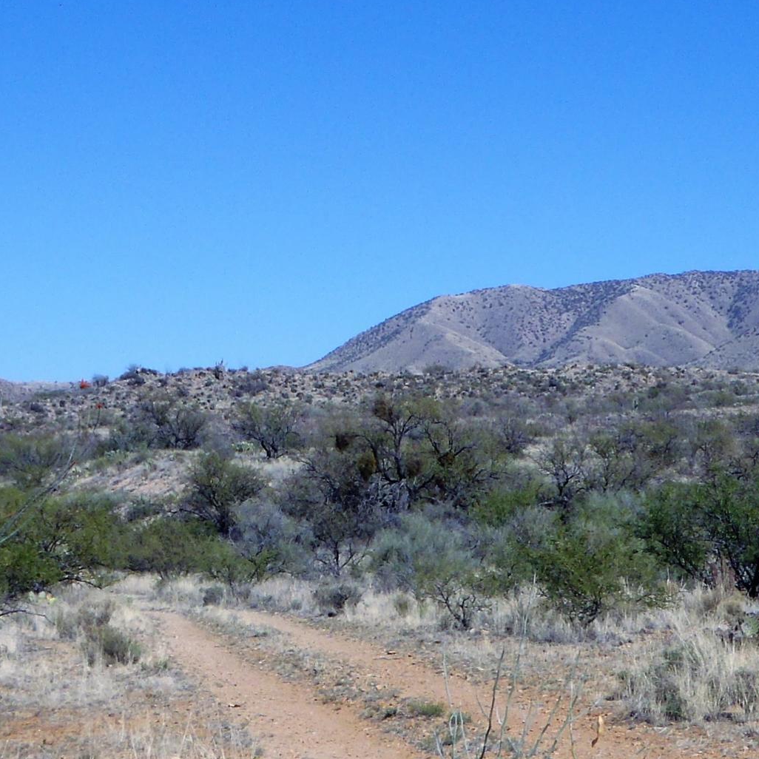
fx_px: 2307
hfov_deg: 18.5
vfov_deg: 18.6
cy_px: 208
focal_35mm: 93
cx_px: 611
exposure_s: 1/640
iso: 64
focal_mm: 6.53
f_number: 5
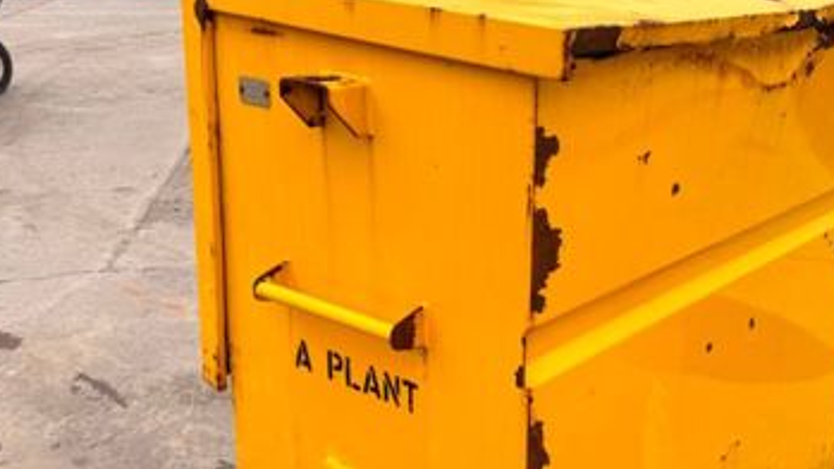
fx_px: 995
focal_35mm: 45
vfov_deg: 26.4
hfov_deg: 45.2
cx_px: 509
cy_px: 282
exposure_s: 1/2000
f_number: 1.78
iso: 80
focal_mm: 6.76
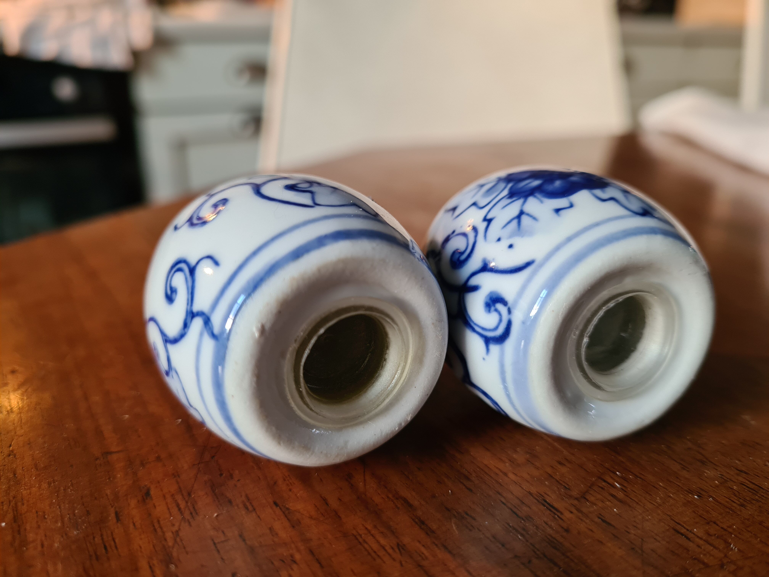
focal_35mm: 26
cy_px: 288
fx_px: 578
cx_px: 384
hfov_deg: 67.3
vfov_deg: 53.1
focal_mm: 5.4
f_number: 1.8
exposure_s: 1/33
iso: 250
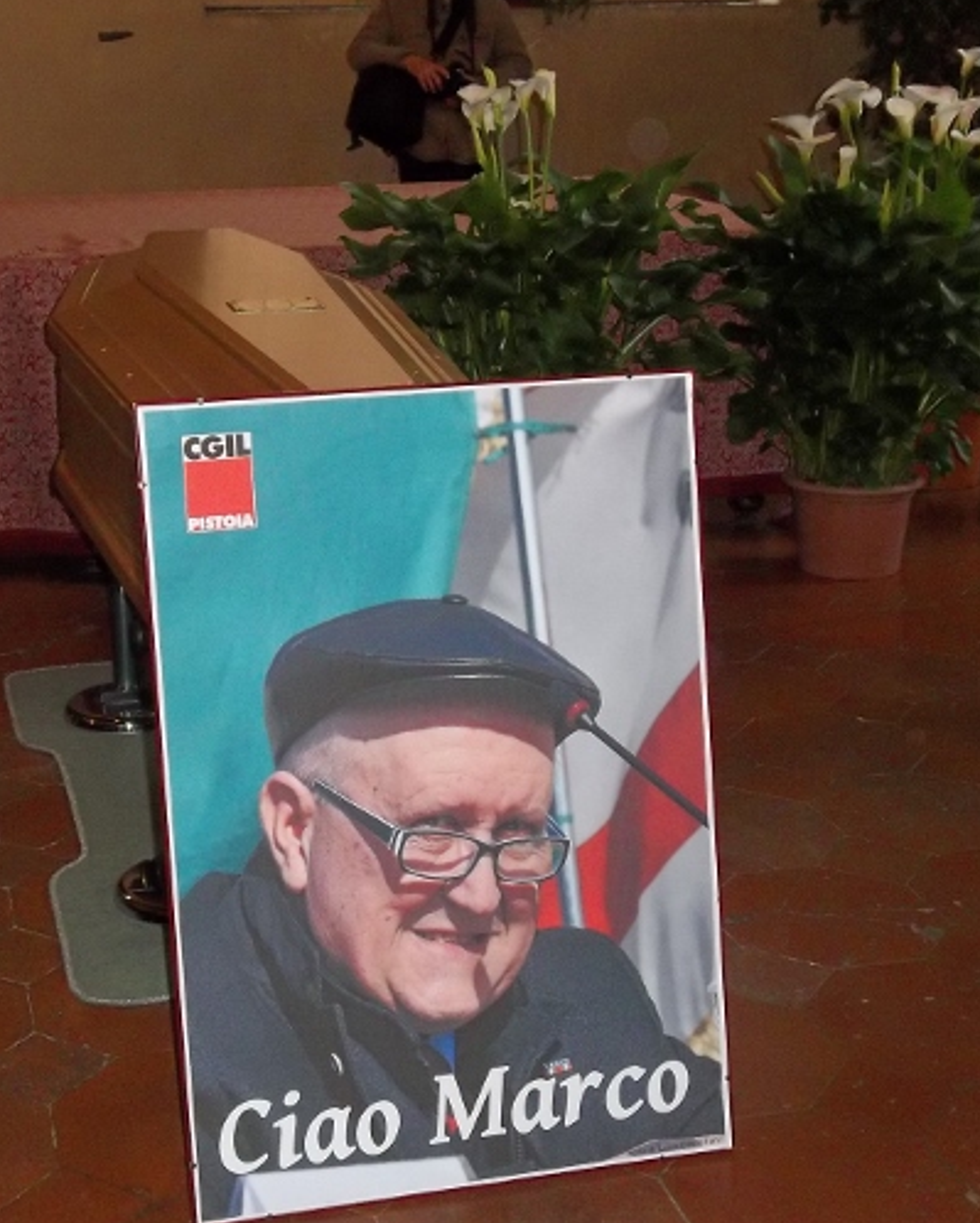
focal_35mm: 58
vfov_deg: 32.4
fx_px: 2101
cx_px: 327
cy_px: 545
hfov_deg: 26.1
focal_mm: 6.6
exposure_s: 1/40
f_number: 4
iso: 320
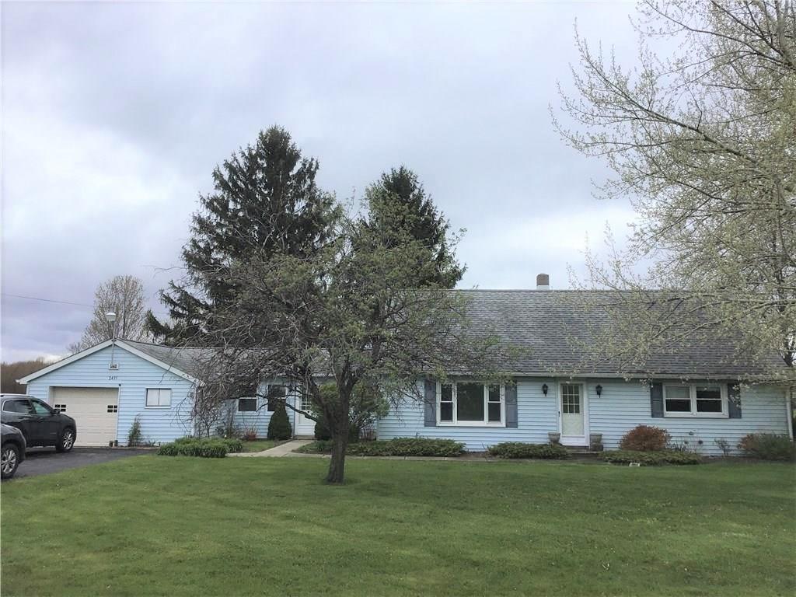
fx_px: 713
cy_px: 298
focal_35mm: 31
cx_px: 398
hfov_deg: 58.4
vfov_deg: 45.4
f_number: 2.4
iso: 25
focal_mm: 3.3
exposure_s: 1/1116
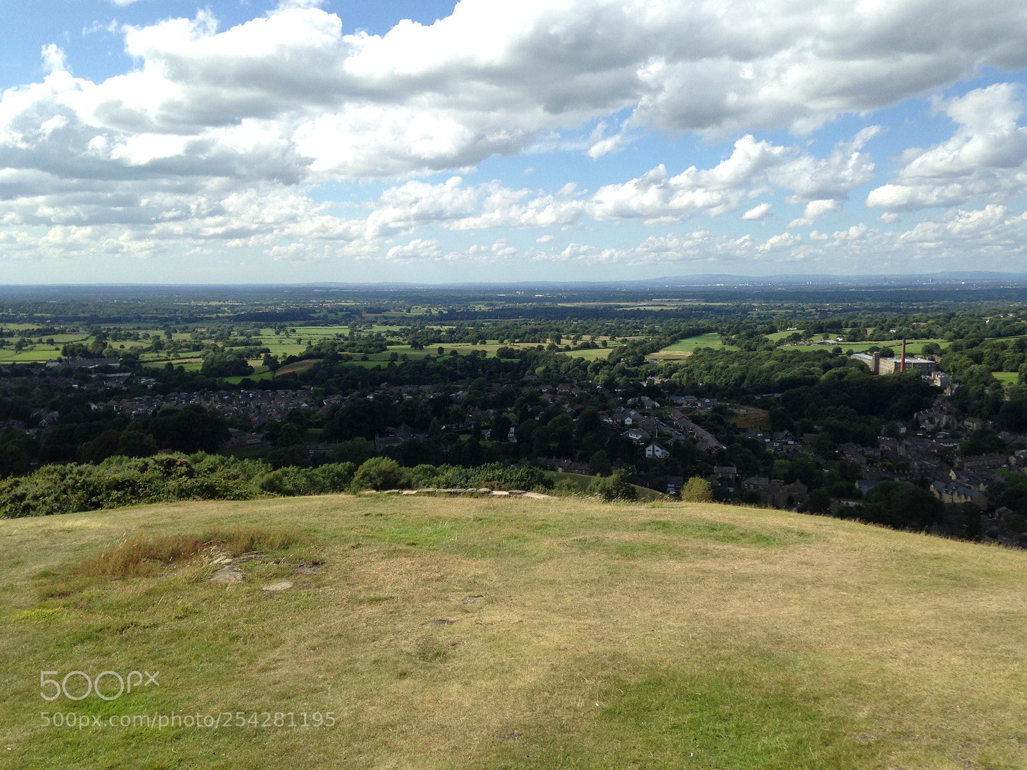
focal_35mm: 33
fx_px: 979
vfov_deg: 42.9
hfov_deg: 55.4
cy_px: 385
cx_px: 514
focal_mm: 4.12
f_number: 2.4
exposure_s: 1/1355
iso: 50
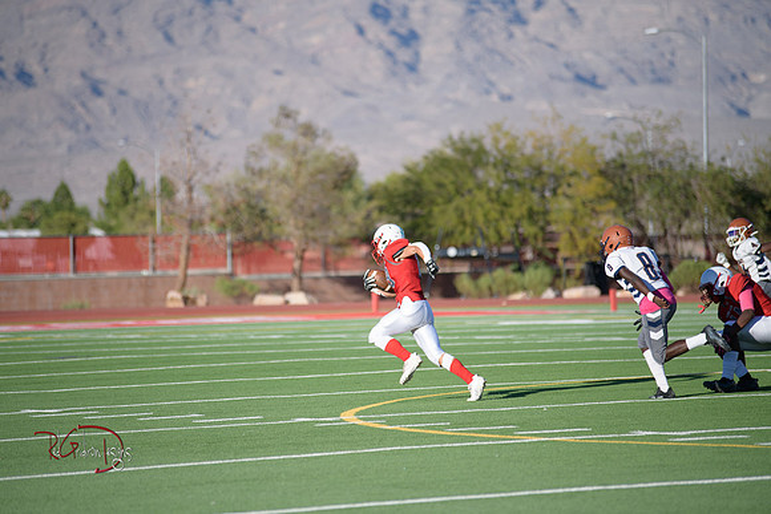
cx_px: 386
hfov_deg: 10.3
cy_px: 257
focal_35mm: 200
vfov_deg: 6.9
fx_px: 4284
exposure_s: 1/5000
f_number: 2.8
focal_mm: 200
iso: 320
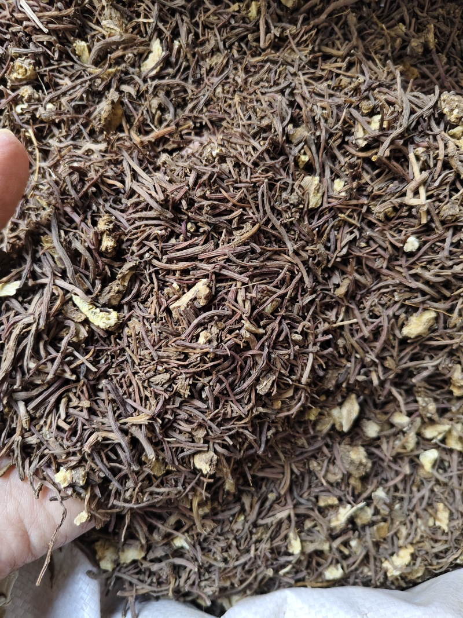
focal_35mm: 23
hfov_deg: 58.9
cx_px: 232
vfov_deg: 73.9
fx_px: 410
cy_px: 309
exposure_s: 1/510
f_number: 1.88
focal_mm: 5.56
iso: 1591
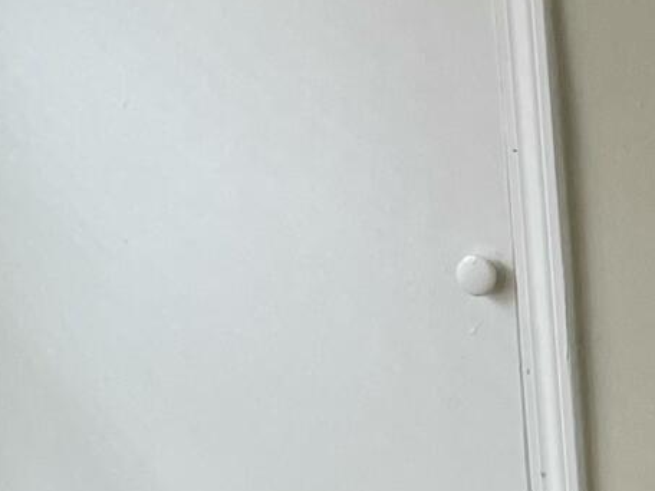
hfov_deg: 10.2
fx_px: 3236
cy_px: 152
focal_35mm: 171
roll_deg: +1.9
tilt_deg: -9.1
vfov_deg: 8.7
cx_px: 1501
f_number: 1.6
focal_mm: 4.2
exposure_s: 1/119
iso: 125
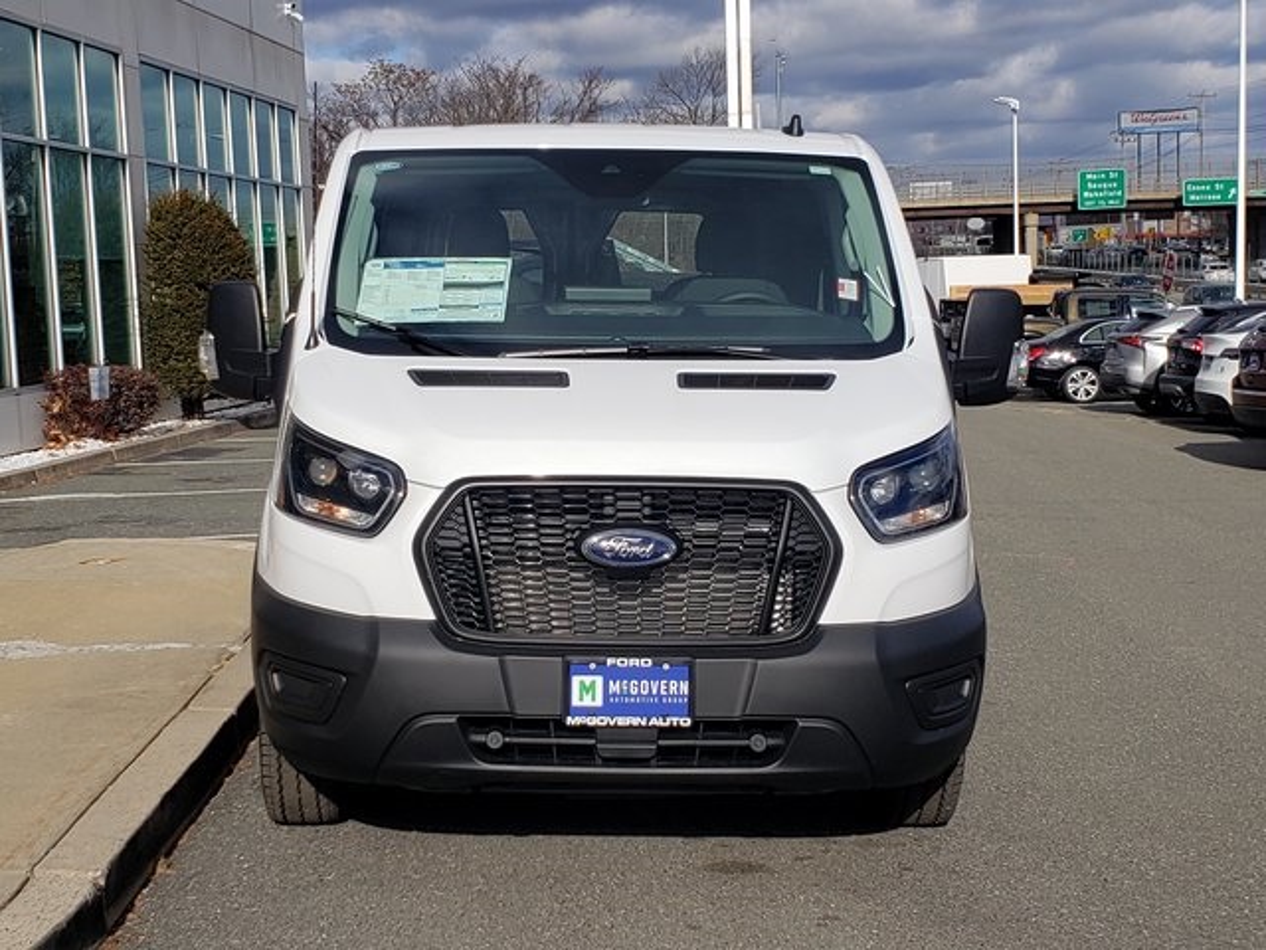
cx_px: 633
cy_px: 475
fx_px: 951
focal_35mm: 26
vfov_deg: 53.1
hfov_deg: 67.3
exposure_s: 1/2342
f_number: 2.4
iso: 50
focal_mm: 4.3
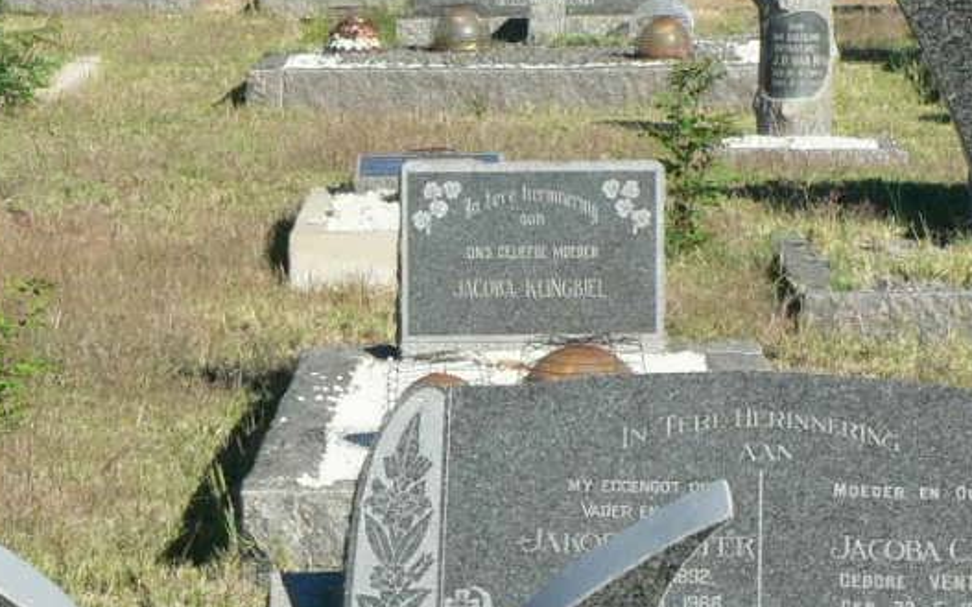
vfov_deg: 6.6
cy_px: 539
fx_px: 5243
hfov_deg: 10.6
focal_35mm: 198
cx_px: 255
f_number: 5
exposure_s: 1/500
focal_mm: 13.7
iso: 100
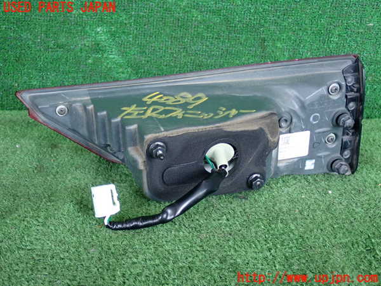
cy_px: 143
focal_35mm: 54
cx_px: 190
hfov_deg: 35.5
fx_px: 594
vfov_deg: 27.0
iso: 640
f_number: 3.3
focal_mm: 9.65
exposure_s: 1/125
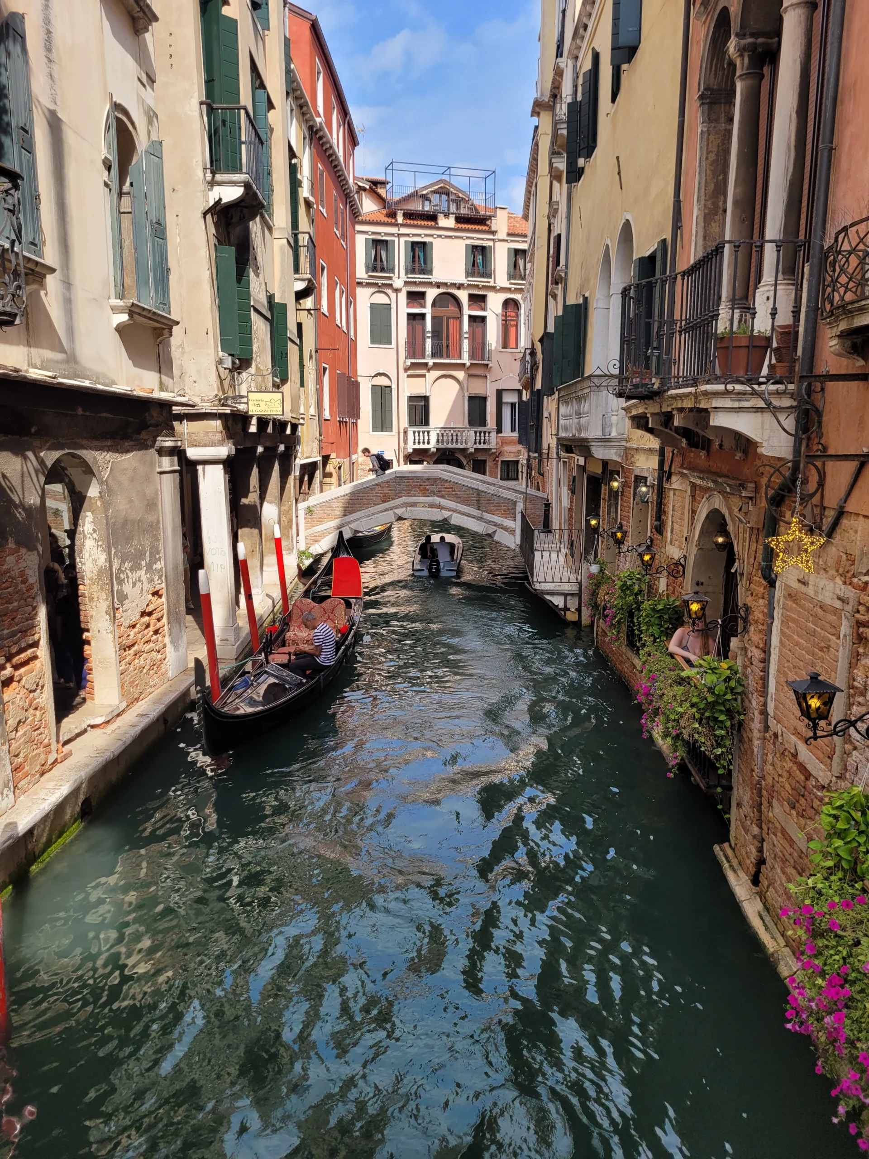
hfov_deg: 53.1
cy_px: 580
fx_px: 870
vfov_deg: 67.3
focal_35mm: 26
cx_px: 434
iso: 40
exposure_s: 1/1123
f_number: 1.8
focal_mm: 5.4
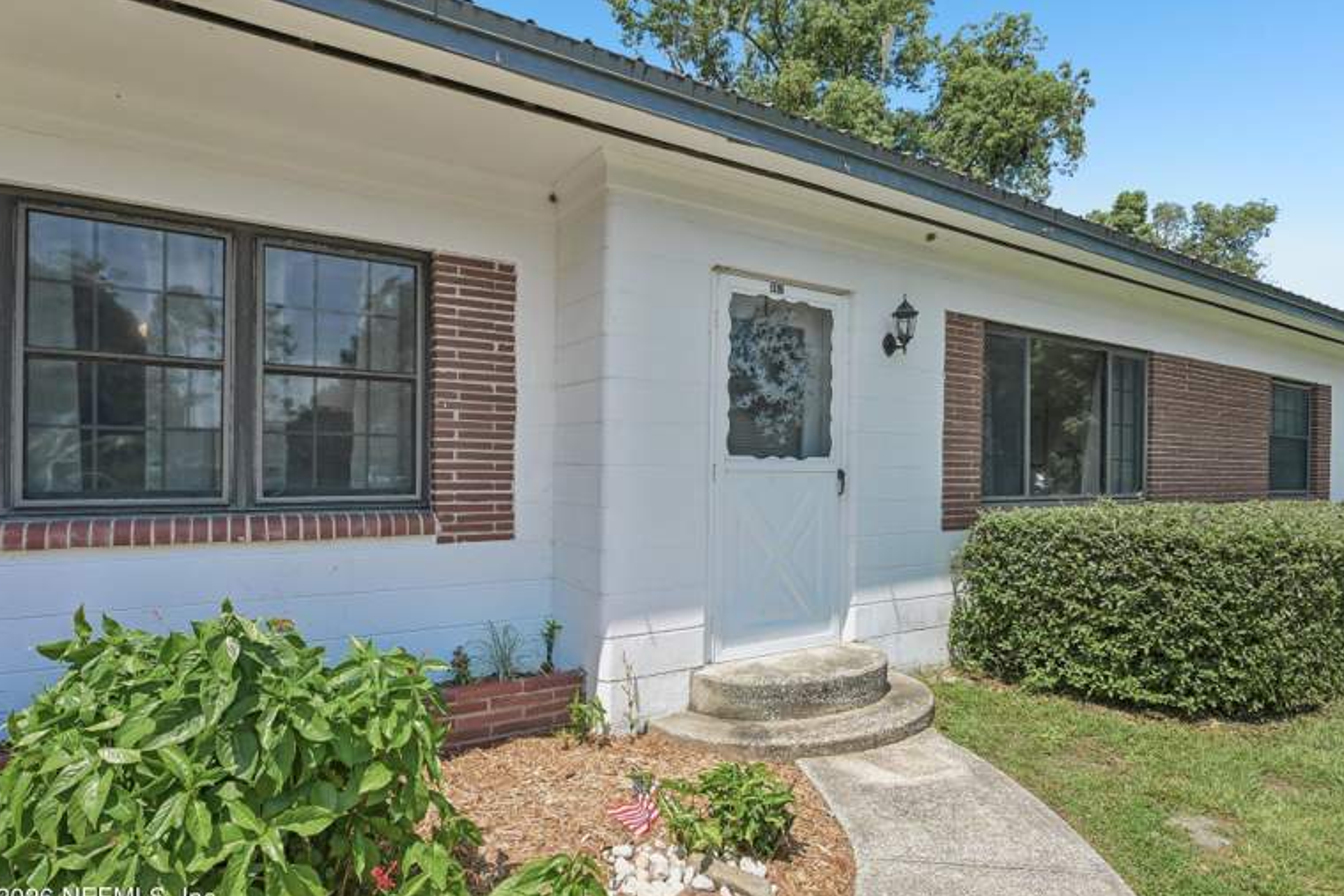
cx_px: 680
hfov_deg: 84.0
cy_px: 467
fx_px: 747
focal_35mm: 20
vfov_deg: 61.9
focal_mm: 19
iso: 100
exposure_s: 1/180
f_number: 8
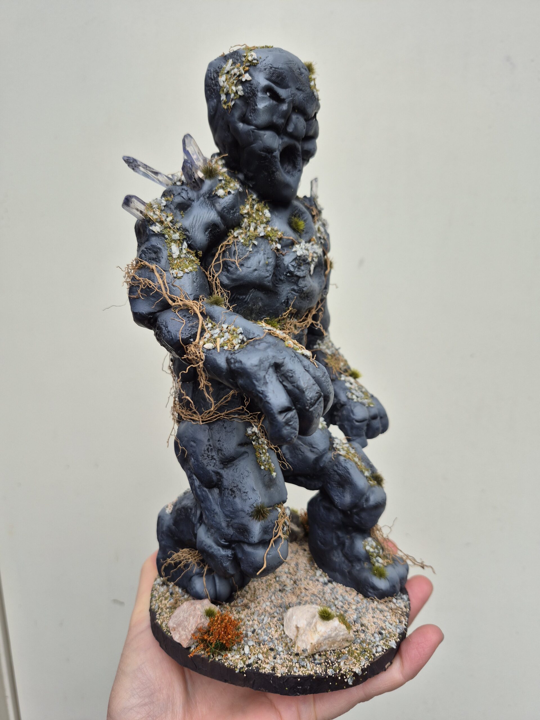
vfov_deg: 73.9
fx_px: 478
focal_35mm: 23
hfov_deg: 58.9
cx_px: 270
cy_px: 360
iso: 25
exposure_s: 1/273
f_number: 1.8
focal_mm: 5.4
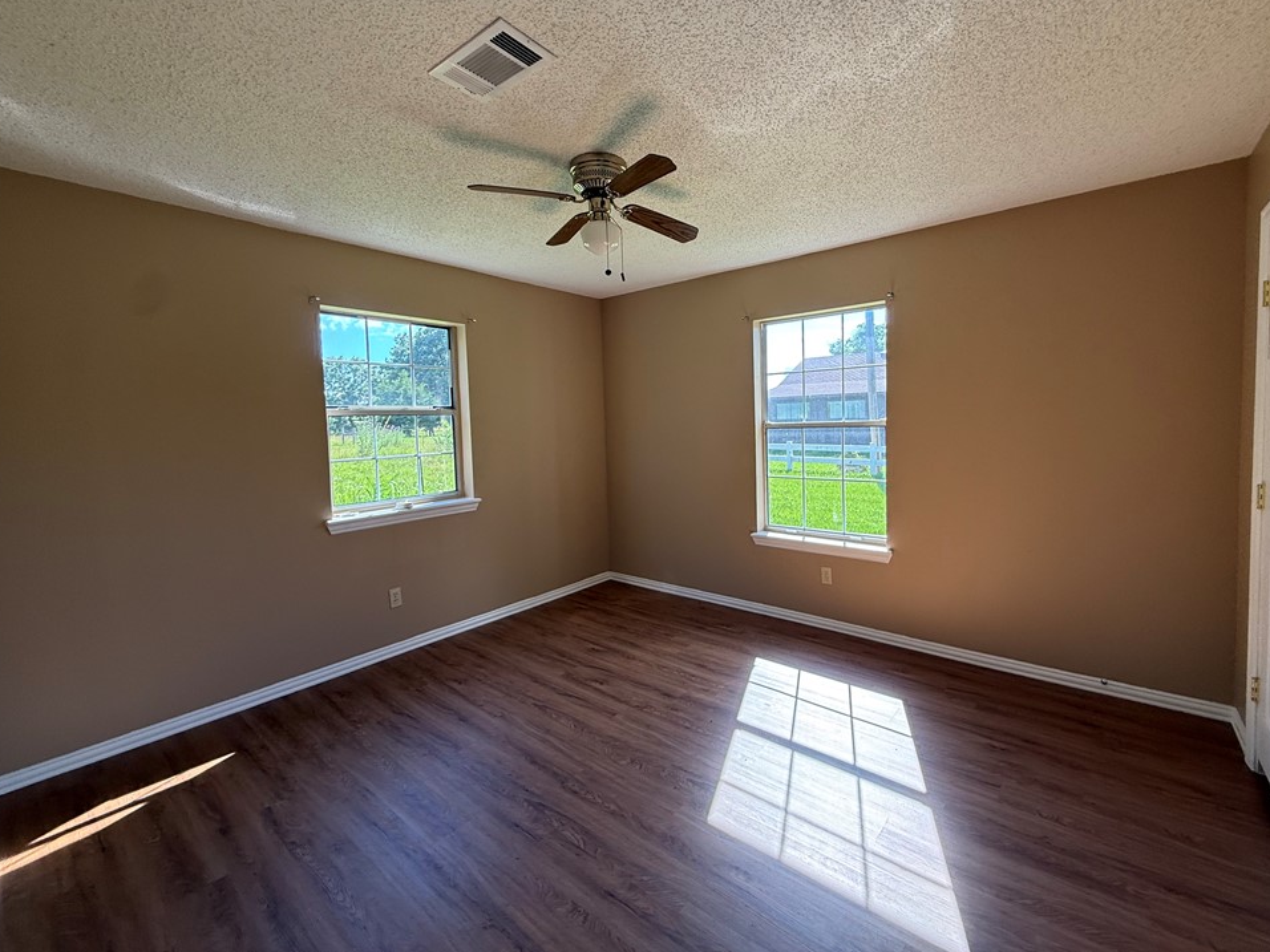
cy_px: 451
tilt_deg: -2.7
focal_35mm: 15
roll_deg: +1.1
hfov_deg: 98.1
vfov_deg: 81.7
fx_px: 550
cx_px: 660
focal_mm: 2.22
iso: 50
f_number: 2.2
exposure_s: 1/168
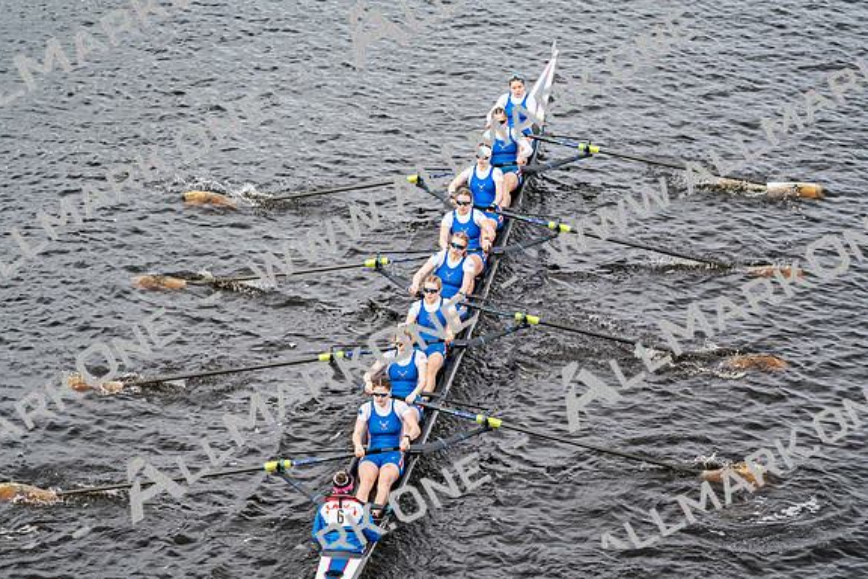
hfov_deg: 13.0
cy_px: 290
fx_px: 3809
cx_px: 432
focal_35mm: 158
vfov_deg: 8.7
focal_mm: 157
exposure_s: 1/2000
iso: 400
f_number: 2.8
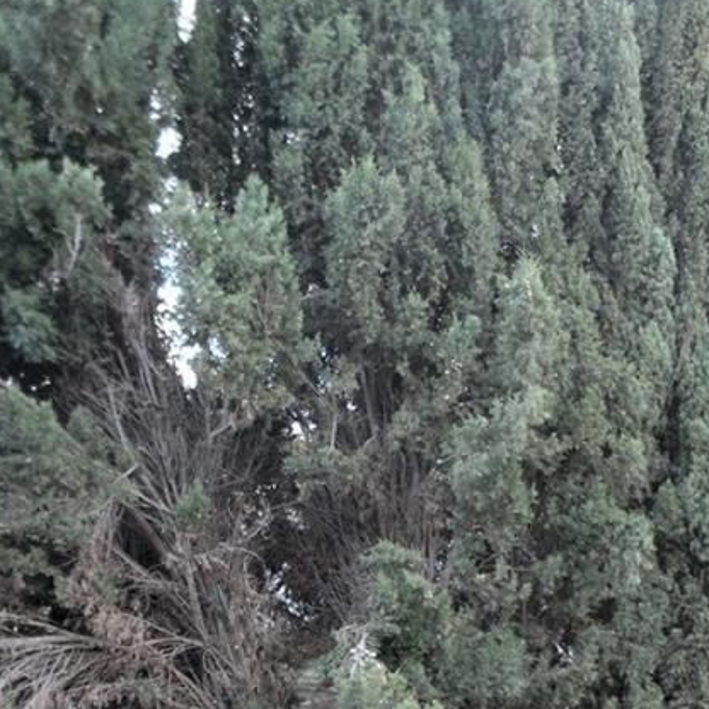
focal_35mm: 46
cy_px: 775
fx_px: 1066
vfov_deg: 32.5
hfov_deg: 29.8
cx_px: 908
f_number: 4
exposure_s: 1/60
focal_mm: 10
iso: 220
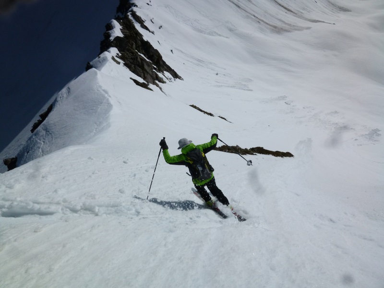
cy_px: 144
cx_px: 192
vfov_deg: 56.8
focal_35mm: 24
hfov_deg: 71.6
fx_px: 266
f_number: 6.3
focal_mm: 4.3
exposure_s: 1/2000
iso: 100
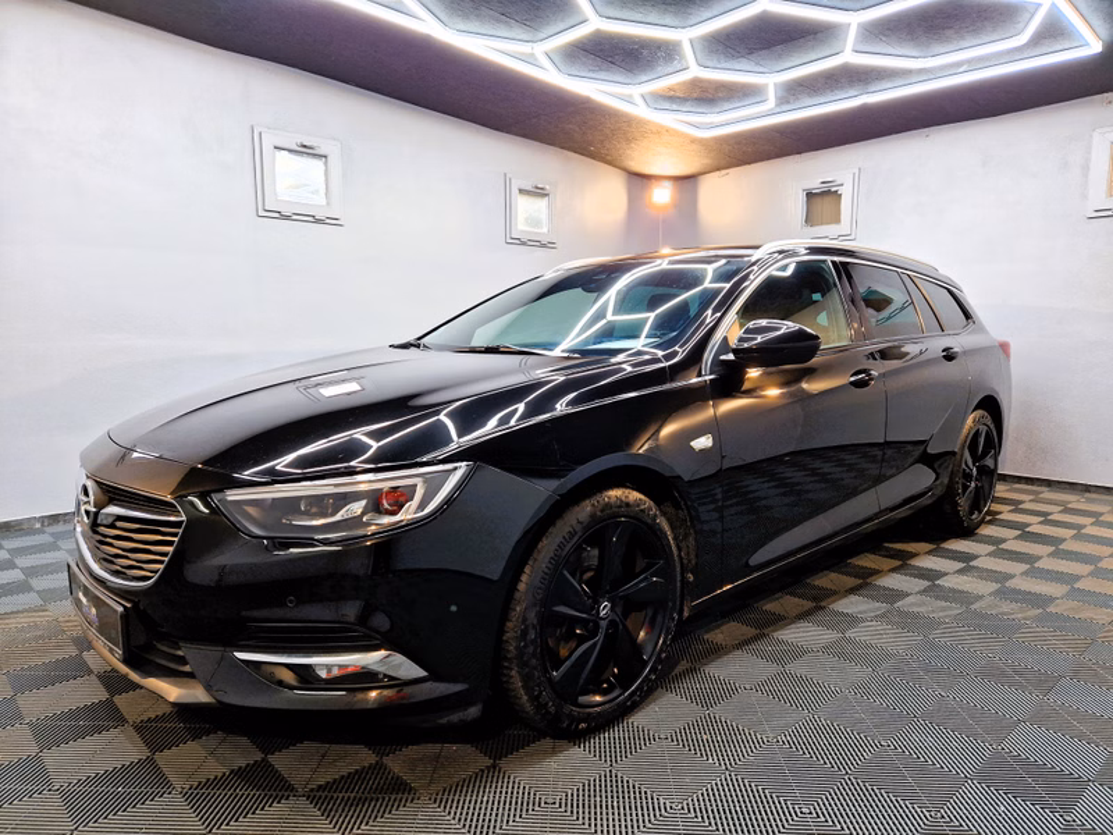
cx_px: 556
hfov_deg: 73.9
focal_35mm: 23
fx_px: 740
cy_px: 418
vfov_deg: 58.9
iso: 160
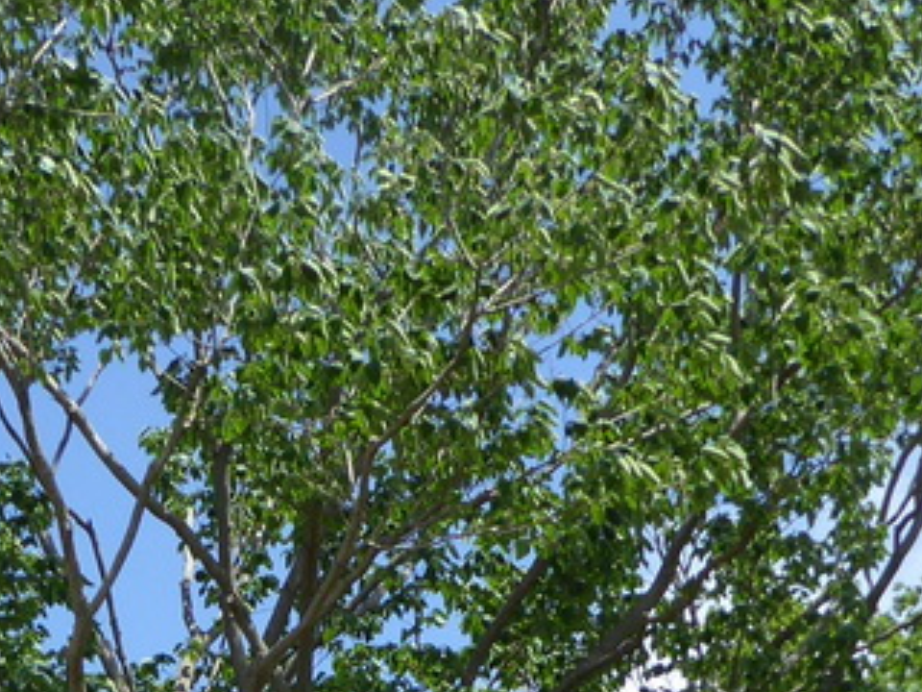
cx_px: 317
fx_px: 2397
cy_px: 946
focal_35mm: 90
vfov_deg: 15.5
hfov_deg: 21.7
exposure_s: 1/800
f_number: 3.3
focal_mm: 4.3
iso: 100
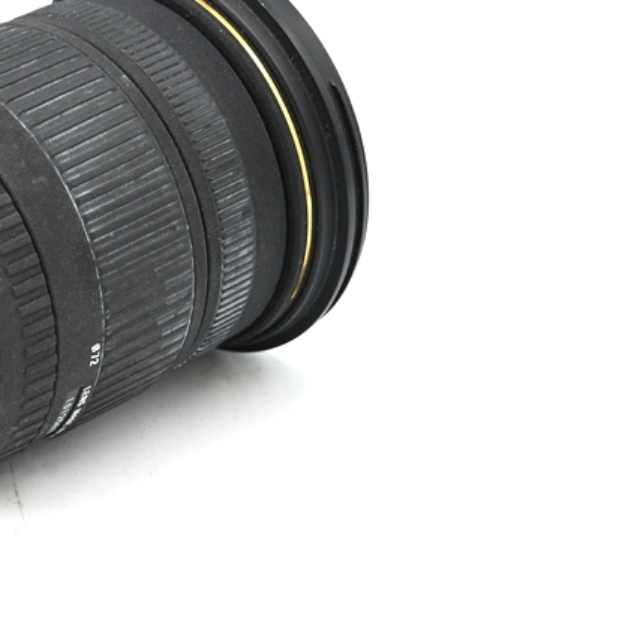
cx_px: 33
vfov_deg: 11.5
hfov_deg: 11.4
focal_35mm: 152
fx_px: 3120
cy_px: 208
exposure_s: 1/13
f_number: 14
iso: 100
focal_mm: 75
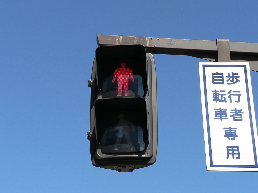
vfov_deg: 15.6
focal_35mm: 95
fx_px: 708
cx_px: 129
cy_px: 96
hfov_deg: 20.7
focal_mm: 15.8
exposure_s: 1/500
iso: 80
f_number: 5
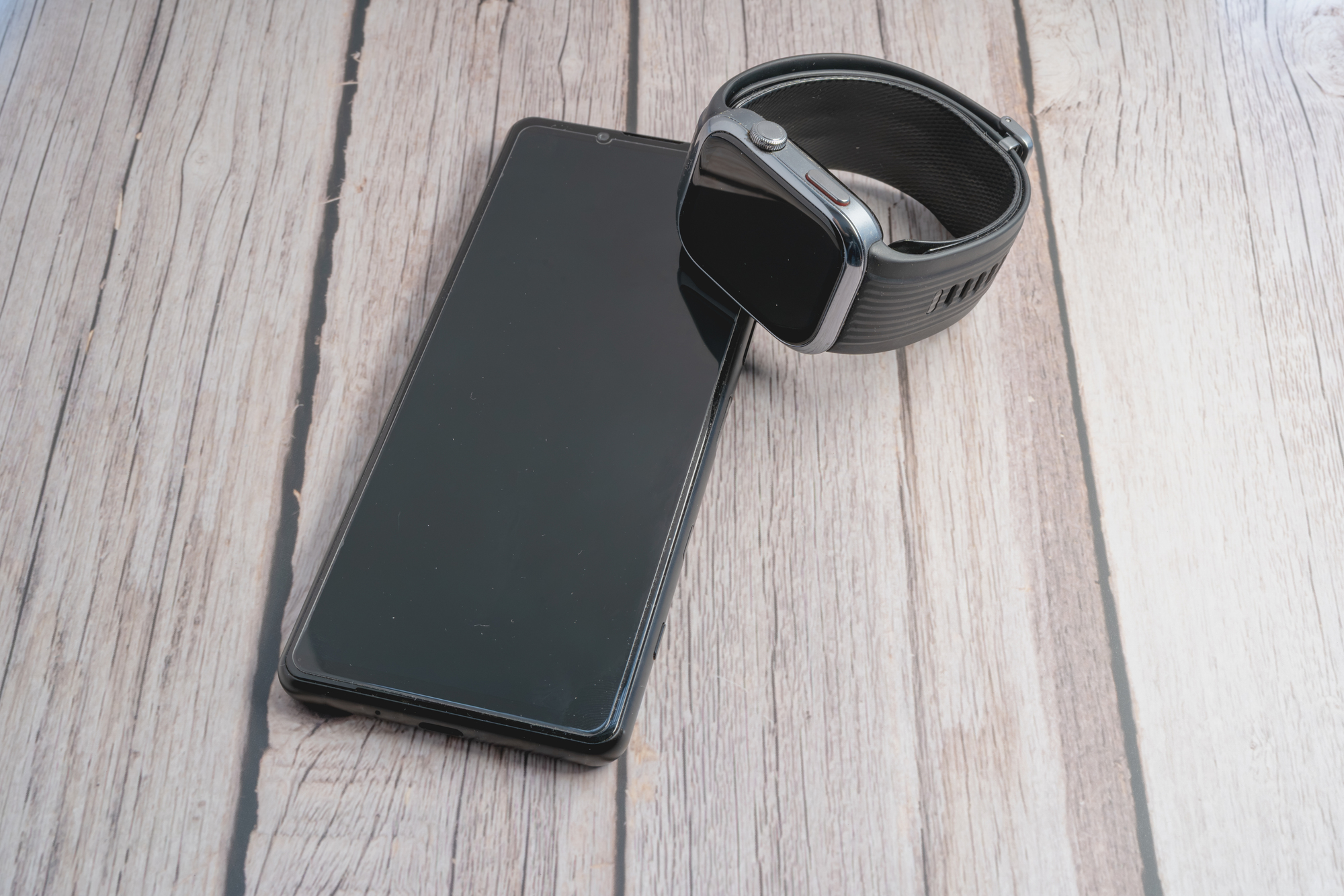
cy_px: 447
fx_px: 1908
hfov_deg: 38.8
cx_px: 673
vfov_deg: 26.4
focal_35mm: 51
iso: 100
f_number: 16
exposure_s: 1/5
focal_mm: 50
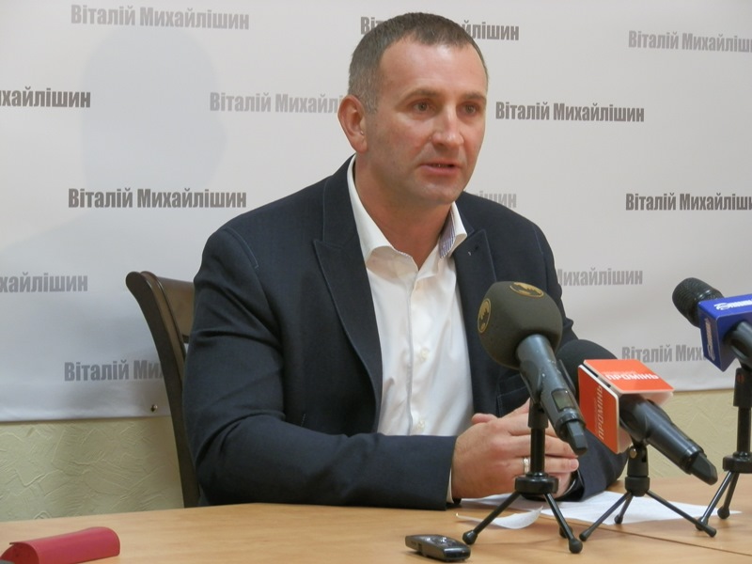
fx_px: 3041
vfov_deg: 10.6
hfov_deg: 14.1
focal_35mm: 140
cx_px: 376
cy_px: 282
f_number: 4.2
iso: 200
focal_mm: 25.04
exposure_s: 1/13
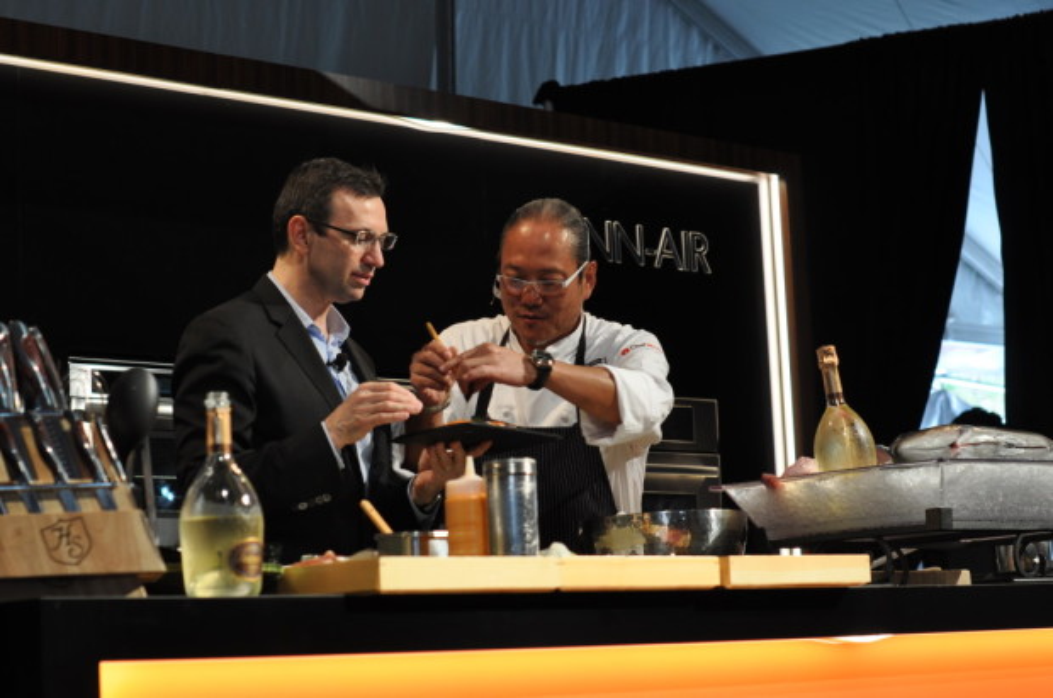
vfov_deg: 18.1
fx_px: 2190
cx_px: 526
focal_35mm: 75
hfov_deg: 27.0
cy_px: 349
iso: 400
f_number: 4
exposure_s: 1/60
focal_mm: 50
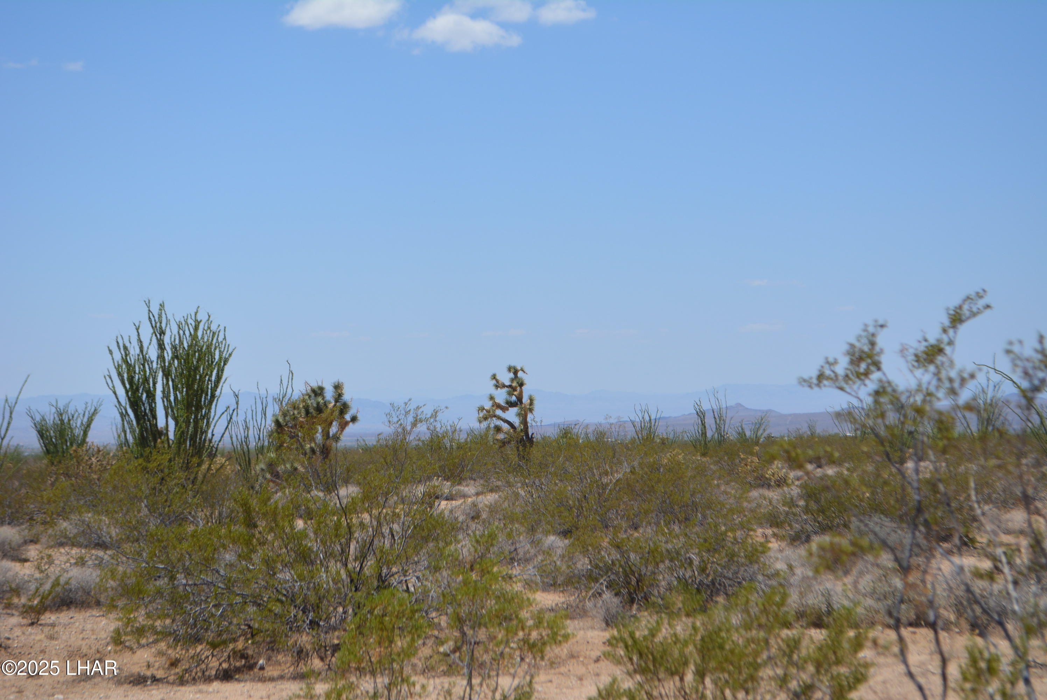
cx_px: 524
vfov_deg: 16.6
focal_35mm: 82
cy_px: 350
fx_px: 2401
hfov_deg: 24.6
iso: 400
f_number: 7.1
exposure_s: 1/2000
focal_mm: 55
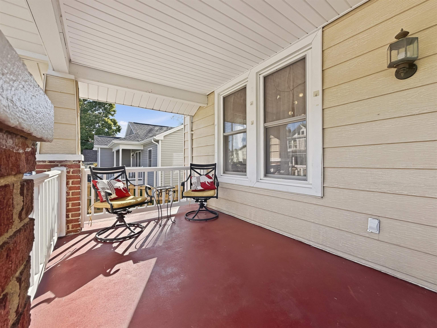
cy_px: 164
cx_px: 218
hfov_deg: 102.1
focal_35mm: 14
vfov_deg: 85.7
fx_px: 177
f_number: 2.2
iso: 64
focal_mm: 2.2
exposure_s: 1/502
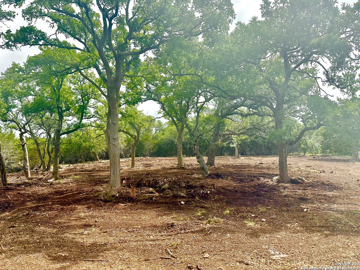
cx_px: 160
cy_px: 119
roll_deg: -1.6
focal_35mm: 27
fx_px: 281
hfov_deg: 65.1
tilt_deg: +3.9
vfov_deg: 51.2
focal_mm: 6.86
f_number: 1.78
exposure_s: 1/4016
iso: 80
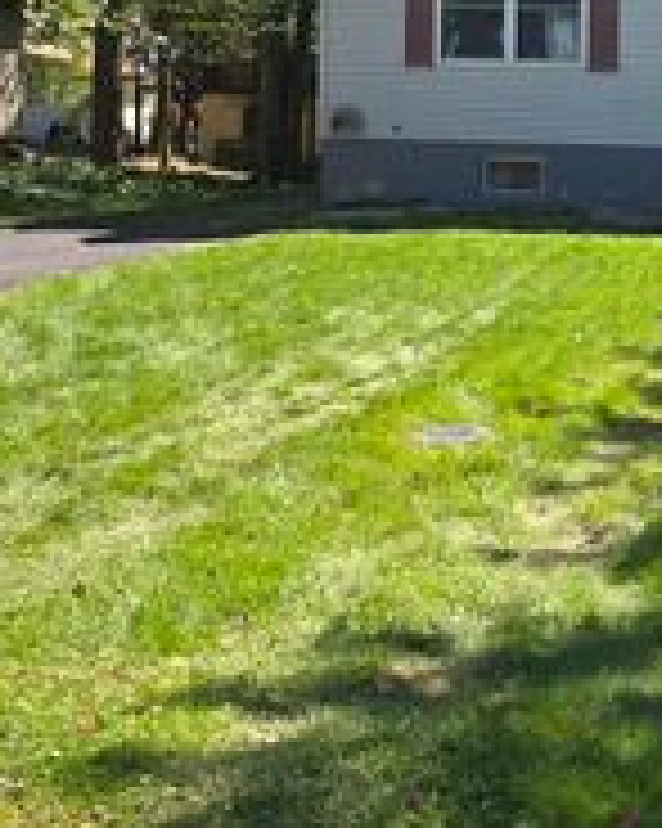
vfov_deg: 30.1
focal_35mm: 61
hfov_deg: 21.3
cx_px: 973
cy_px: 142
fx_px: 1495
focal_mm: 6.3
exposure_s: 1/232
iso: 12
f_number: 1.7
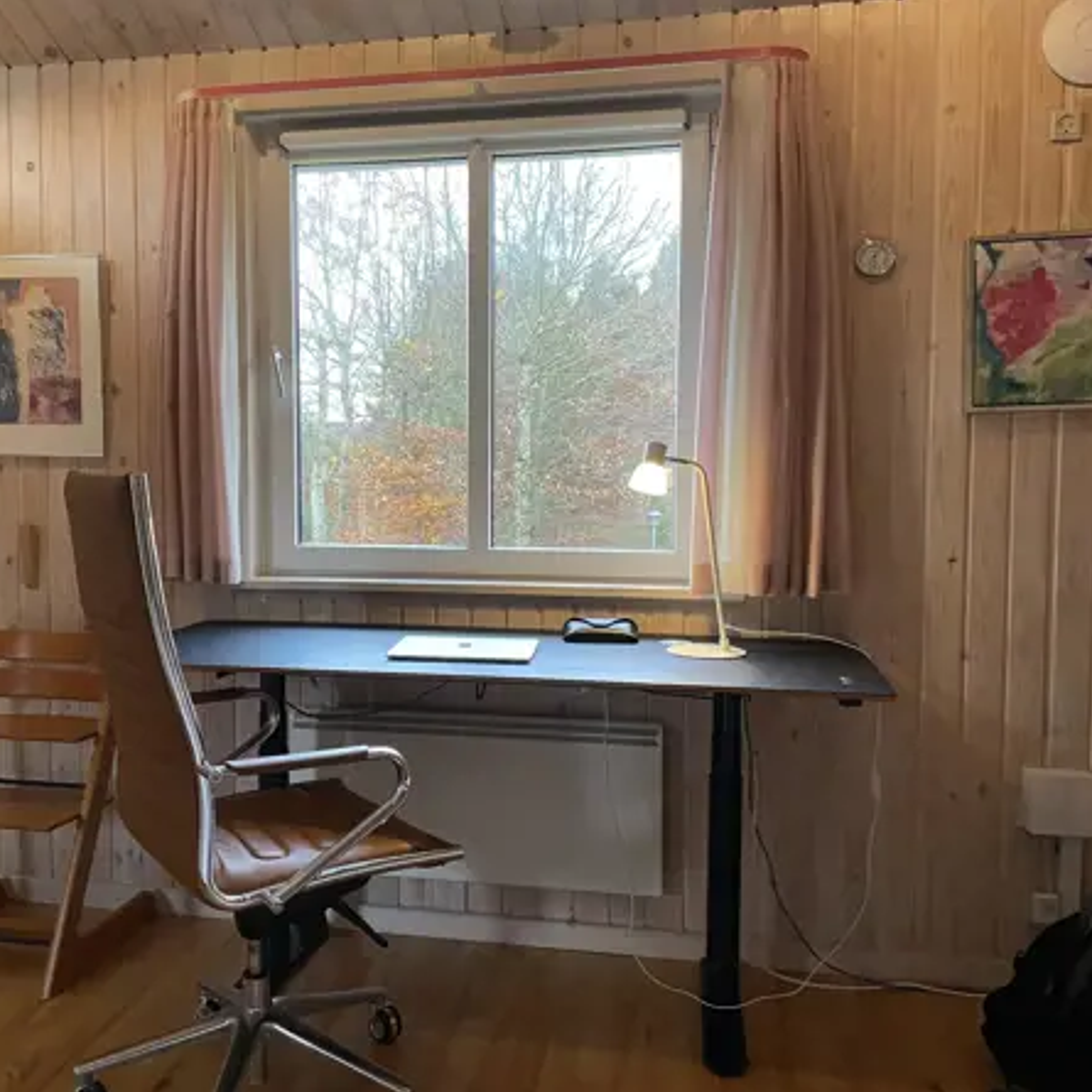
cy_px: 547
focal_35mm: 31
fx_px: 1106
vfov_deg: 52.5
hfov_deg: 52.4
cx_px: 476
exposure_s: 1/50
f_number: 1.6
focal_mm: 4.2
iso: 200
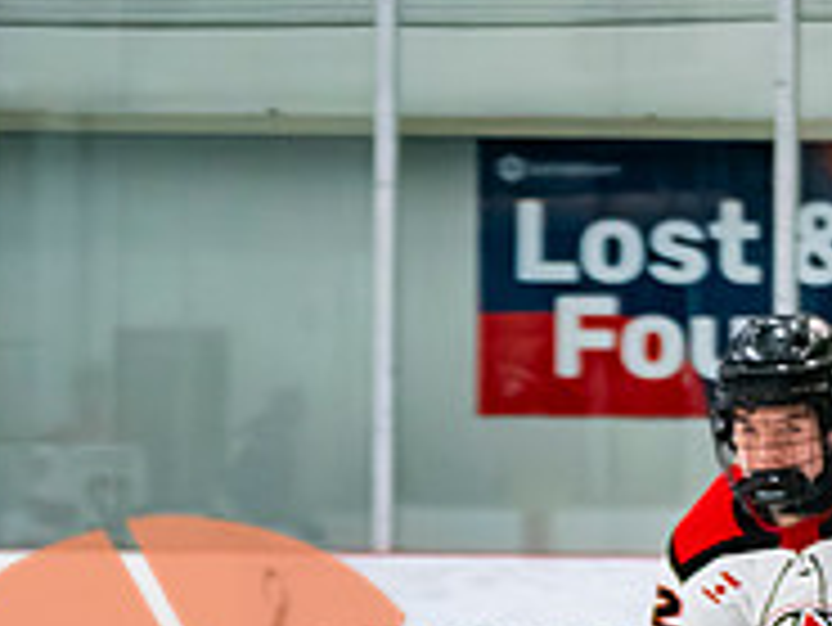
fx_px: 8514
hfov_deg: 5.6
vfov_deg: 4.2
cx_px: 1133
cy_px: 776
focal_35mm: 354
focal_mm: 75
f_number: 2.8
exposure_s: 1/640
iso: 3200
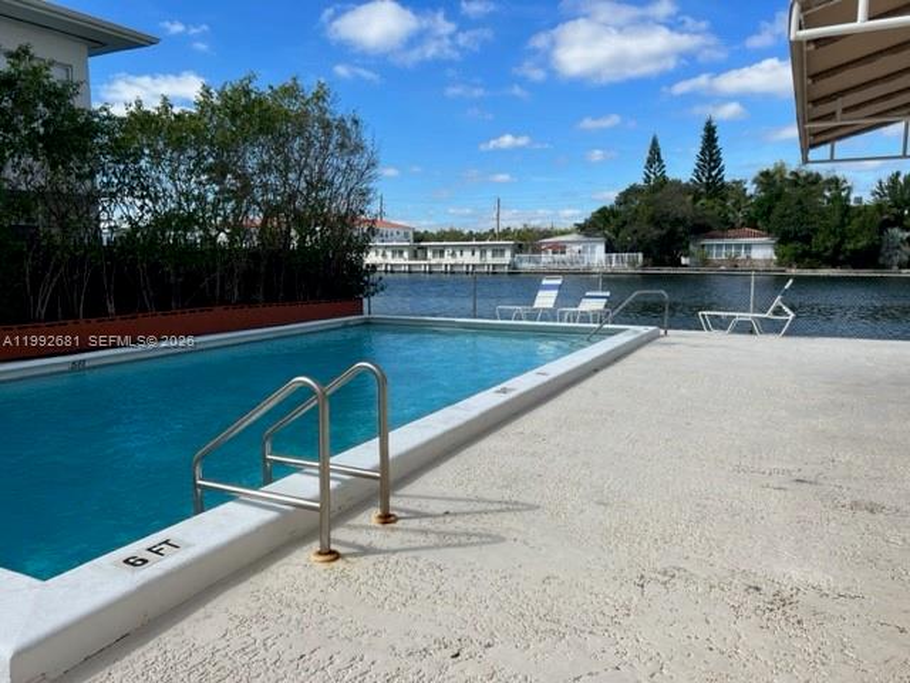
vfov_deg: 53.1
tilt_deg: -8.8
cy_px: 342
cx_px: 455
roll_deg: -0.8
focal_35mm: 26
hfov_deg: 67.3
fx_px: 683
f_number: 1.5
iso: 50
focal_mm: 5.7
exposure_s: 1/5076
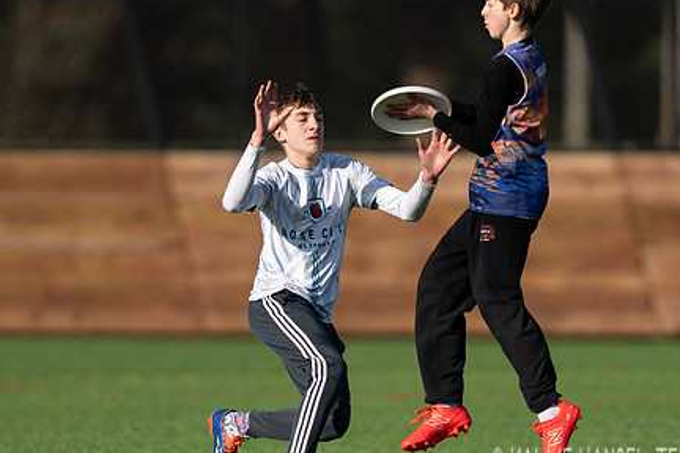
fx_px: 16375
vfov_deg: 1.6
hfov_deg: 2.4
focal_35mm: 867
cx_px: 336
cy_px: 271
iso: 100
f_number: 2.8
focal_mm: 400
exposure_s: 1/2000
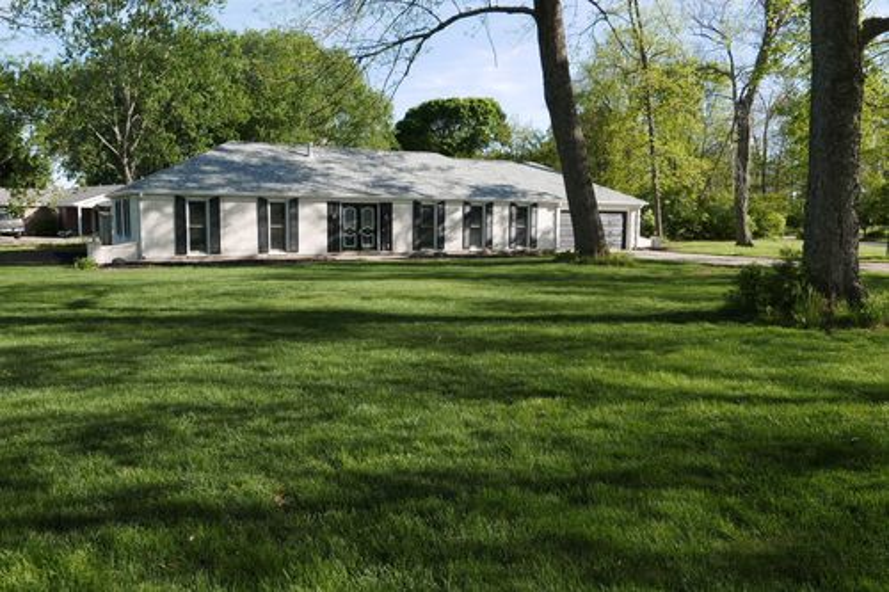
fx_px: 691
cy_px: 296
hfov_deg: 65.5
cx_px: 444
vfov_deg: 46.4
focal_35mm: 28
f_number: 5.6
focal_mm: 12.5
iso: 200
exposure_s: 1/320
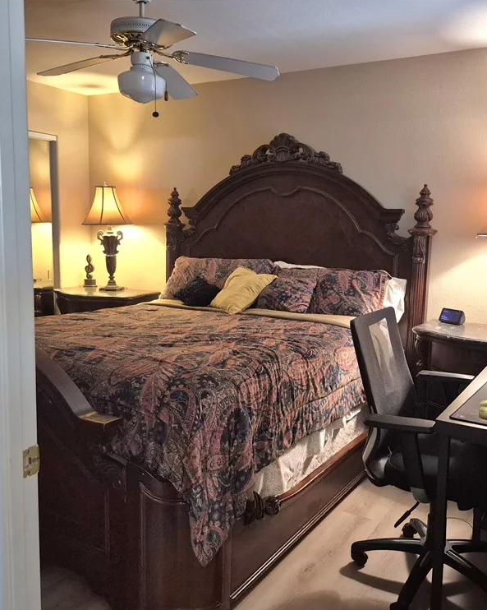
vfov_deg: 57.2
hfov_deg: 47.0
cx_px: 275
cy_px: 312
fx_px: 559
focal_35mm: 31
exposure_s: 1/62.1
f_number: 1.8
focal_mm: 5.4
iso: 1000
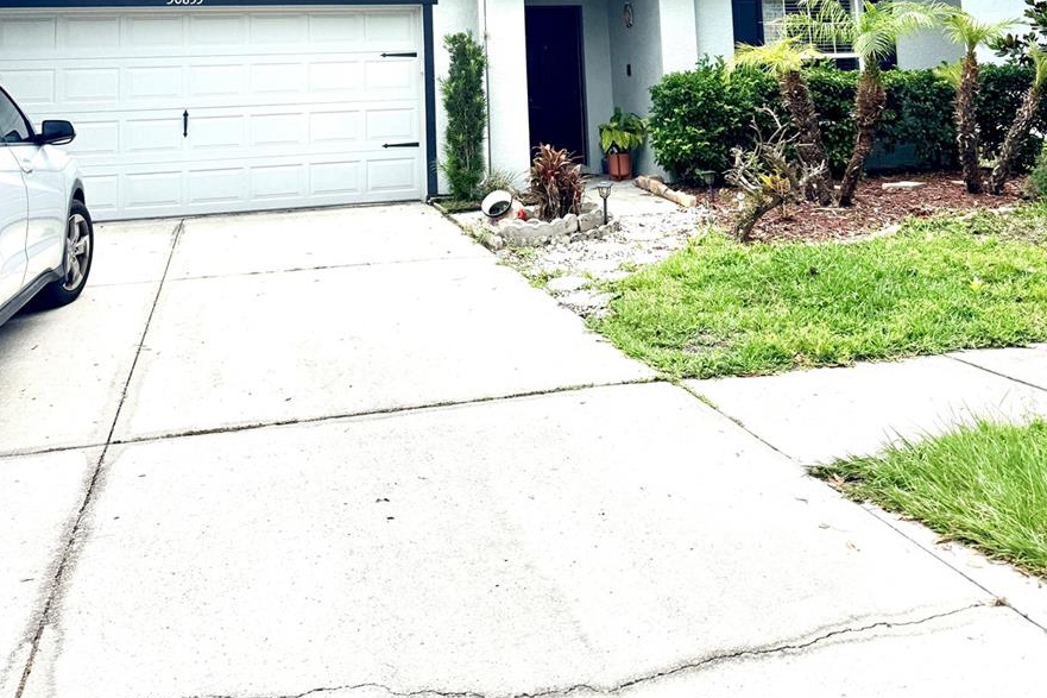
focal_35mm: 34
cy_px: -12
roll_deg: +2.6
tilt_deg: +7.6
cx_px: 517
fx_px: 989
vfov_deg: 35.0
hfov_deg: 55.8
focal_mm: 6.76
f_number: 1.78
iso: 80
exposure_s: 1/6410
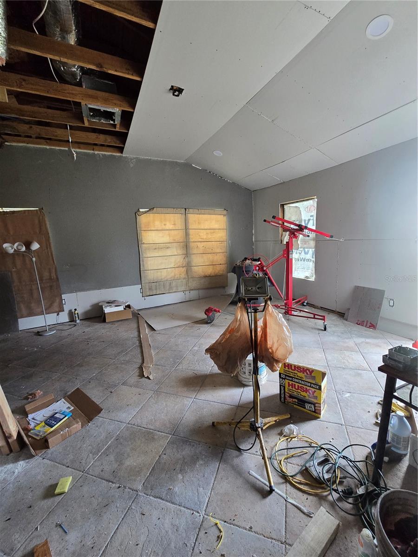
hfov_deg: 89.9
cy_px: 278
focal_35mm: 13
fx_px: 209
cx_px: 209
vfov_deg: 106.2
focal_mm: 2.2
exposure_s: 1/60
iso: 250
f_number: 2.2
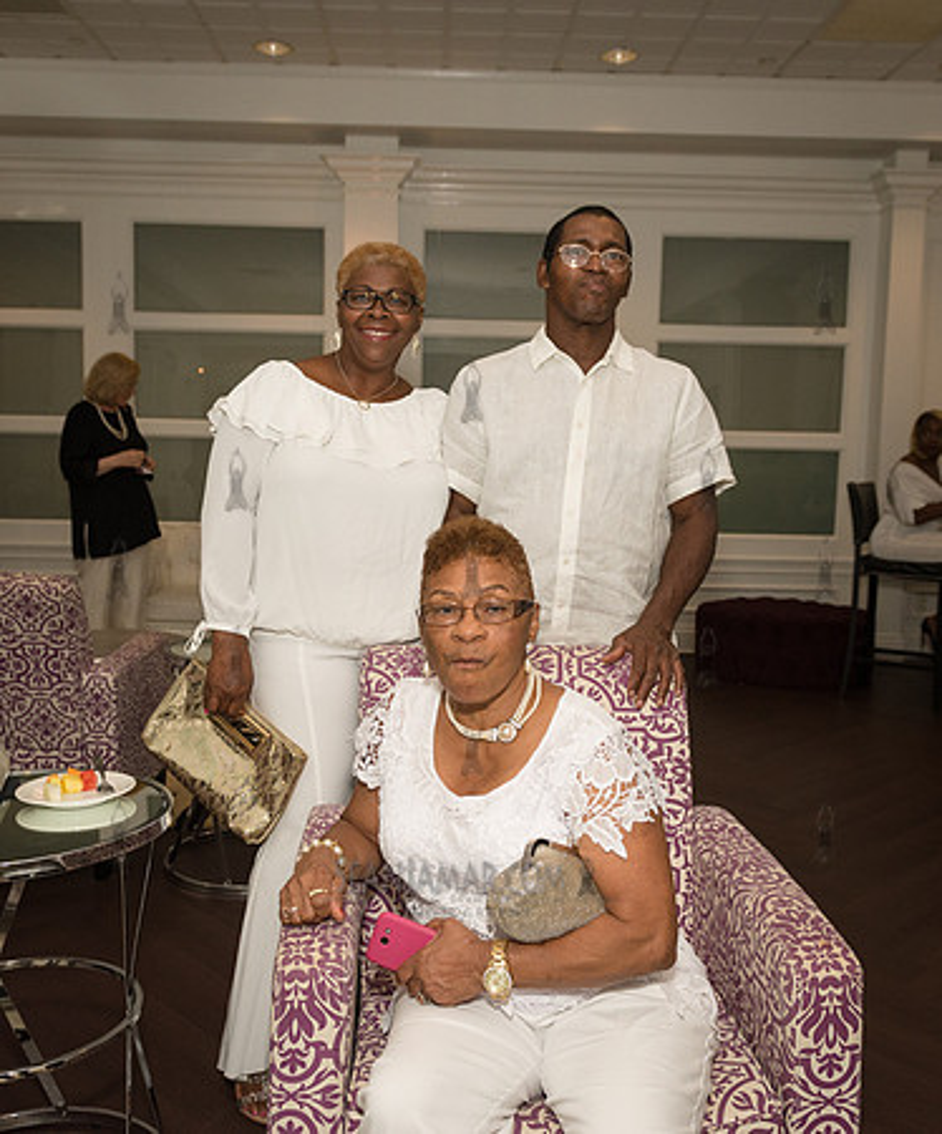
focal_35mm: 33
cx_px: 471
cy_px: 567
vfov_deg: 53.2
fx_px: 1133
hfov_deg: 45.2
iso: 1600
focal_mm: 24
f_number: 4
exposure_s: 1/500
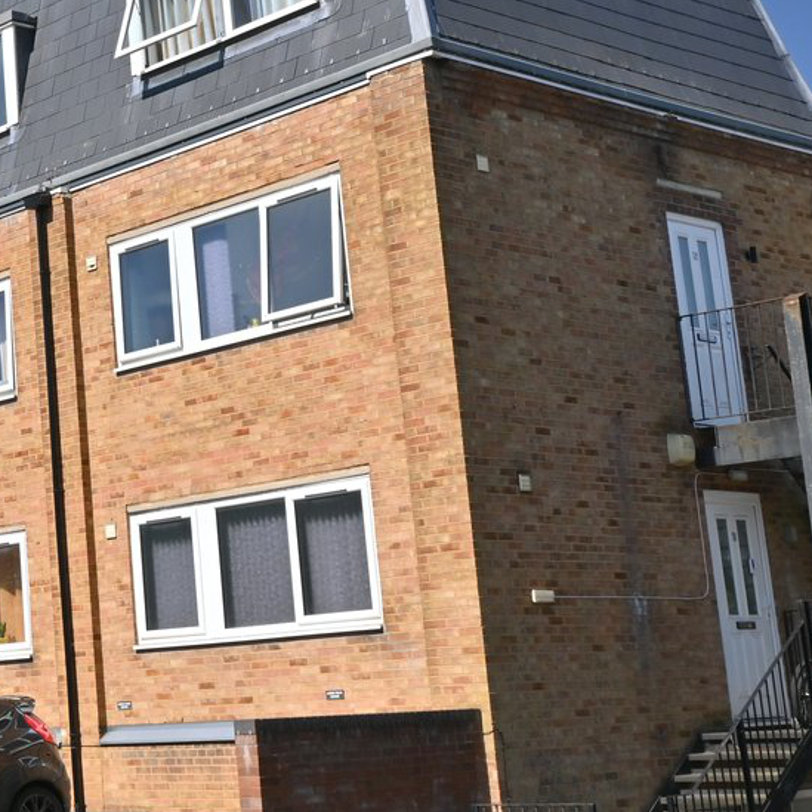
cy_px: 303
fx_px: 1942
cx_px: -141
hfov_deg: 22.0
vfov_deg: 23.6
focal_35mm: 73
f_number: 10
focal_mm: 21
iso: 100
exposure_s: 1/160
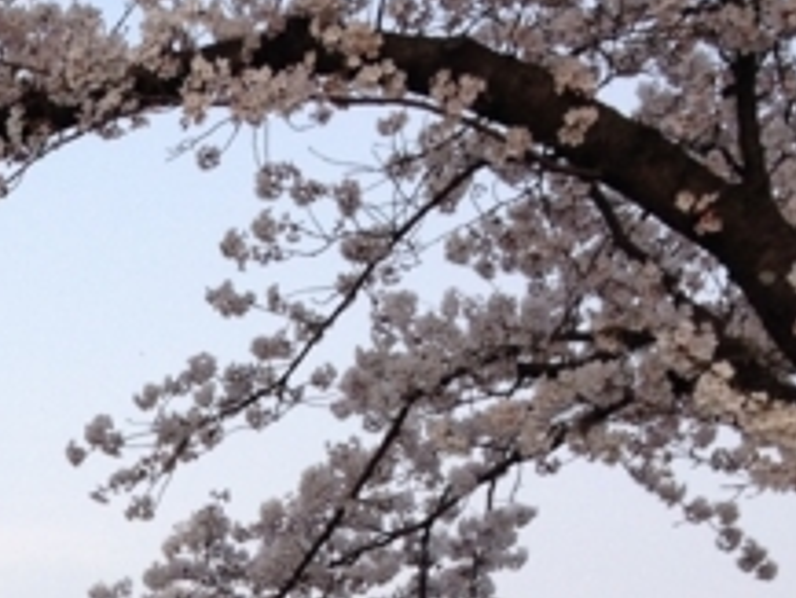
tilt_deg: +3.2
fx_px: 2968
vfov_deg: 11.1
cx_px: -114
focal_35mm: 129
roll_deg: +1.7
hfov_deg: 14.8
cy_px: 847
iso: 50
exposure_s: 1/890
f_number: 2.4
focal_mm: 4.28
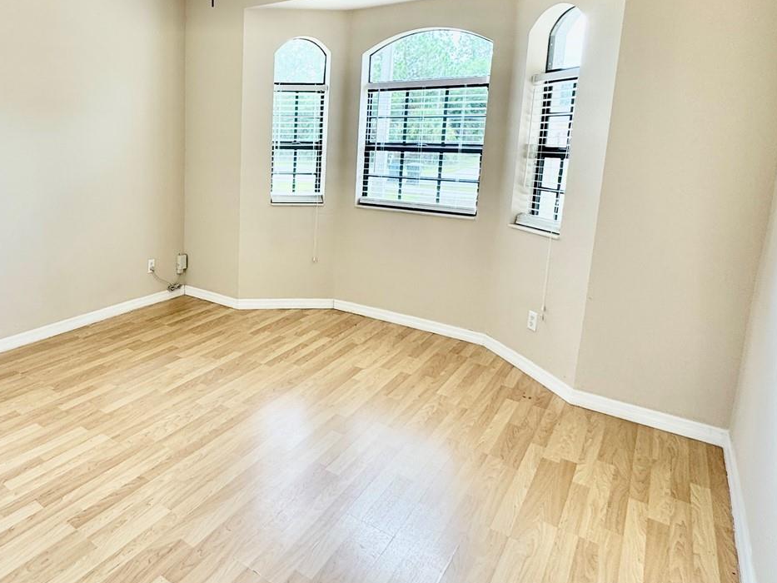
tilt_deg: -8.8
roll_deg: -0.6
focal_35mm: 24
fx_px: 539
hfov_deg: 67.0
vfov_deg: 56.1
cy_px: 216
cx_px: 193
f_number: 2.2
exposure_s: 1/120
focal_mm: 2.22
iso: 50
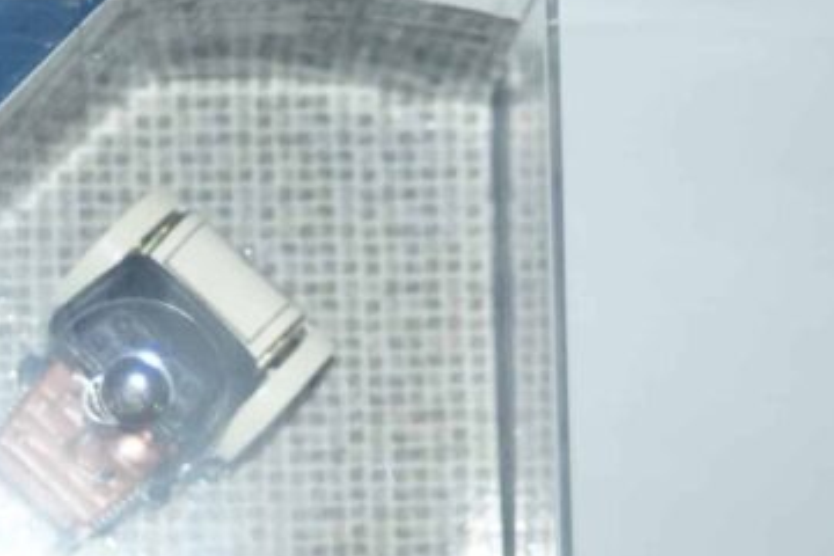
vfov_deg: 9.1
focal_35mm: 150
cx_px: 151
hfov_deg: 13.6
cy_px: 426
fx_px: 3475
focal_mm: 60
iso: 500
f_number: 5.6
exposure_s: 1/60
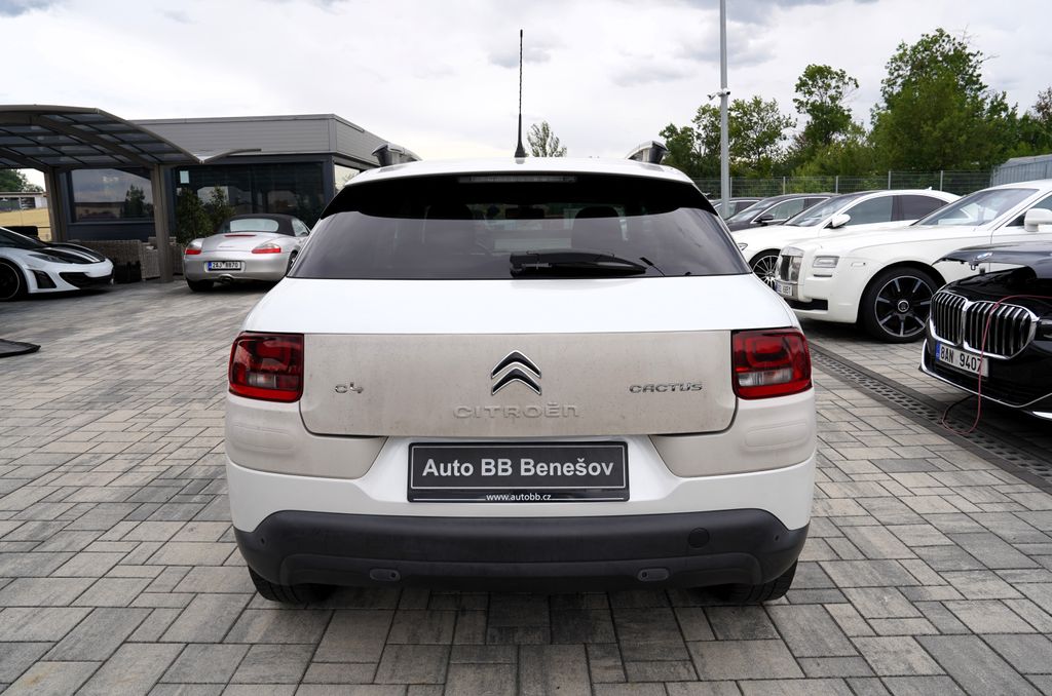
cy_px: 348
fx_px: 700
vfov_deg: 52.9
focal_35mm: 24
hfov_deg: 73.9
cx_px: 526
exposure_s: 1/160
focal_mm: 24
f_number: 6.3
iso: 100
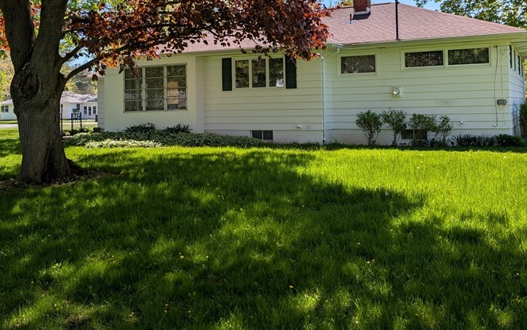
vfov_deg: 32.3
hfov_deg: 50.4
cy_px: 89
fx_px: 560
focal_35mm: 39
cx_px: 278
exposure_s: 1/725
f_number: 1.68
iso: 18
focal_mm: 6.9
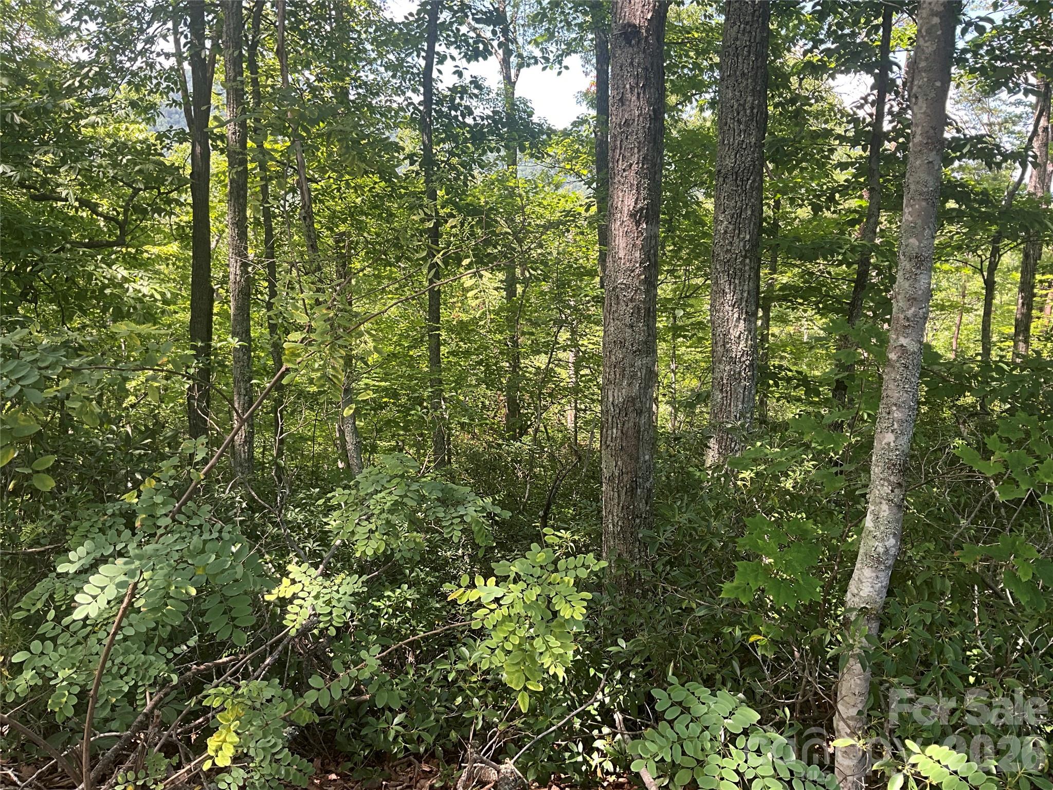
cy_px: 395
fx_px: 882
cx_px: 526
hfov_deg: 61.7
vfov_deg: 48.2
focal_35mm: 29
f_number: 1.8
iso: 25
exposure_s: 1/122
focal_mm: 3
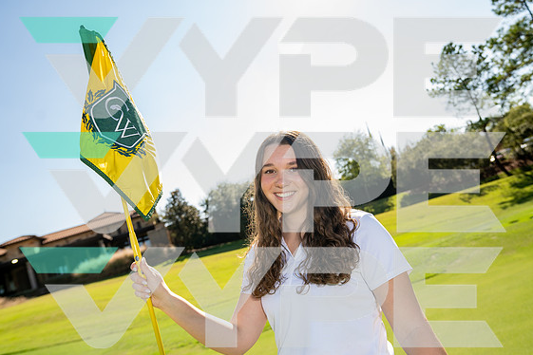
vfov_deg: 42.3
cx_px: 264
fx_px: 459
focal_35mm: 31
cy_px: 183
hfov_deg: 60.3
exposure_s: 1/250
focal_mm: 30
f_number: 4.5
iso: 100
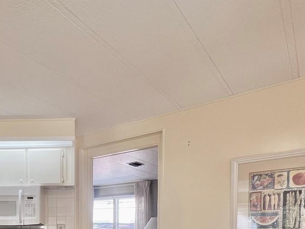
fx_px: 264
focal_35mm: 30
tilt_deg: -2.9
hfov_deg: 56.2
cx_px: 67
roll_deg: -0.6
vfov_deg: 40.0
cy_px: 238
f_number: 1.8
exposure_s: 1/120
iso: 100
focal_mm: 1.57
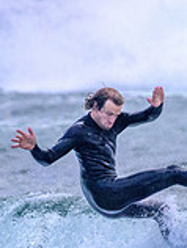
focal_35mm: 2819
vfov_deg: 0.7
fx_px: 20250
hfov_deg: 0.5
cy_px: 271
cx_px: 115
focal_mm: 800
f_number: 11
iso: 2500
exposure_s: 1/1600
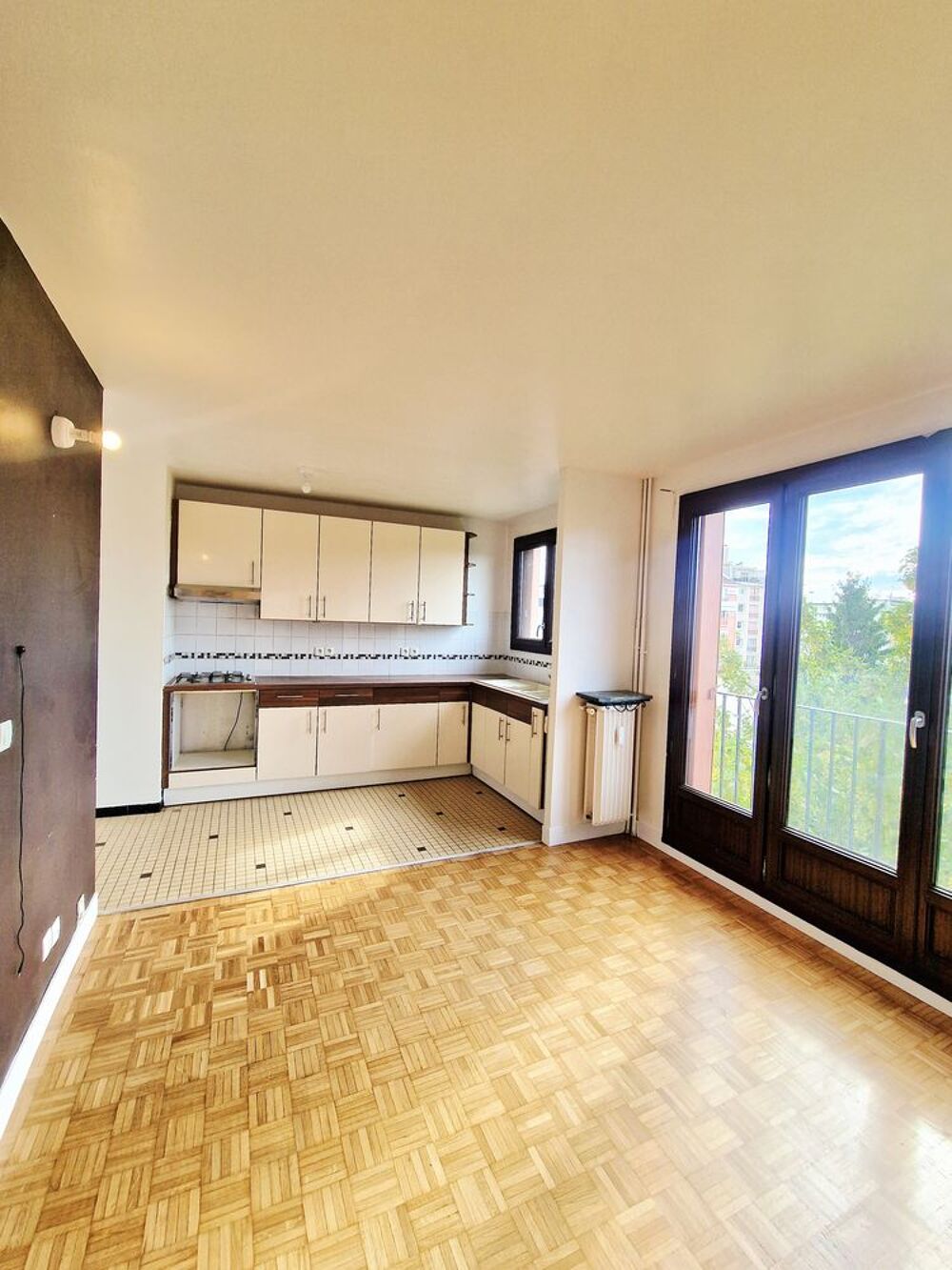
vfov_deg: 106.2
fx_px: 477
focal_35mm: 13
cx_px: 476
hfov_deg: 89.9
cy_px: 635
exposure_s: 1/233
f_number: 2.2
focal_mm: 2.2
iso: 50
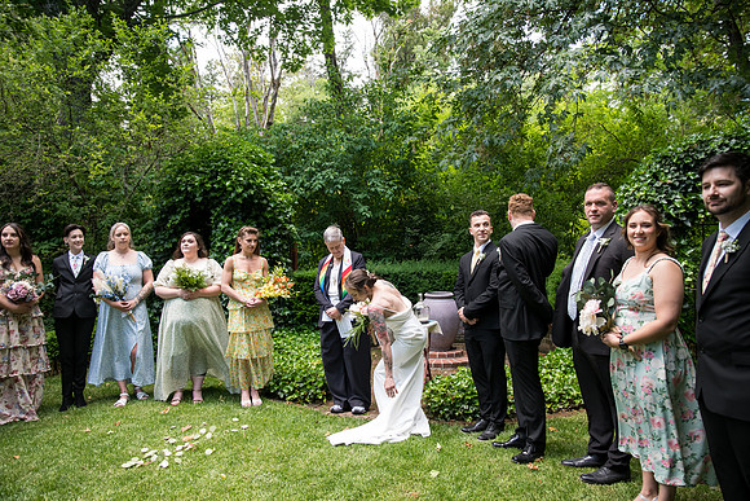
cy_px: 250
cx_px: 375
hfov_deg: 73.7
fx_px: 500
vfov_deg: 53.2
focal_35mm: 24
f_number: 3.5
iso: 640
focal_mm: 24
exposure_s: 1/400
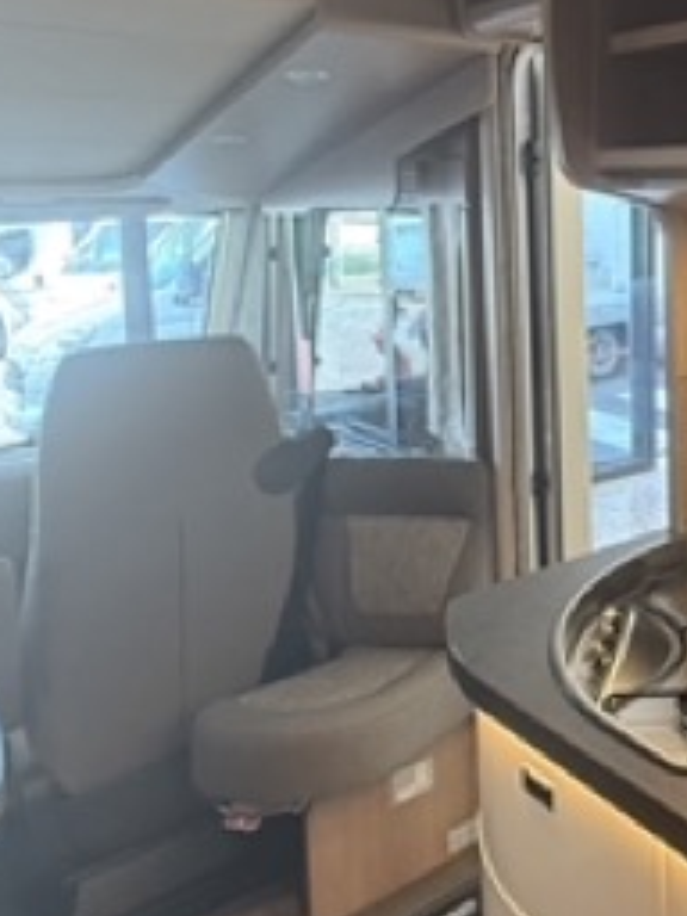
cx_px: 834
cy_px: 276
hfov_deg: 33.0
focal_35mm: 35
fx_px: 926
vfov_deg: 51.2
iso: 400
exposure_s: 1/71
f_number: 2.2
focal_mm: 2.22
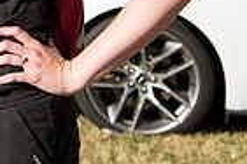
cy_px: -79
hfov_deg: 9.8
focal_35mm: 198
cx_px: -207
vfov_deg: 6.8
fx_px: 1358
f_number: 4.5
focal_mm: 48
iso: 250
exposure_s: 1/1250
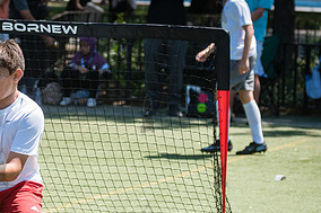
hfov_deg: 10.6
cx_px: 24
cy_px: 128
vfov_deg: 7.1
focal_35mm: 193
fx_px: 1720
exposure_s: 1/1000
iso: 200
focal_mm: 80
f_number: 4
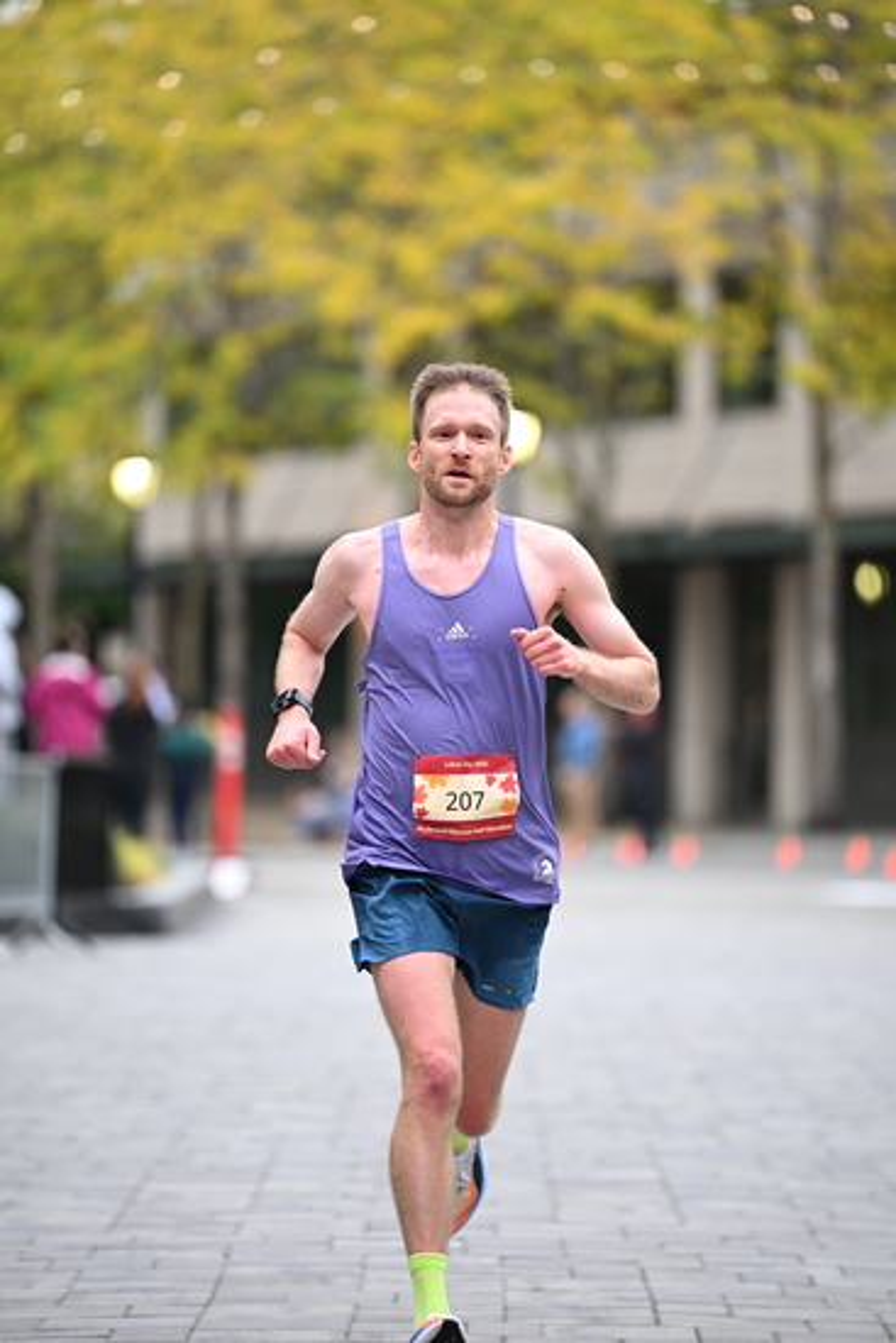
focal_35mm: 200
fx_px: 7461
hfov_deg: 6.9
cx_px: 448
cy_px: 672
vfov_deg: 10.3
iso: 1600
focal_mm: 200
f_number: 2.8
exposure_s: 1/800
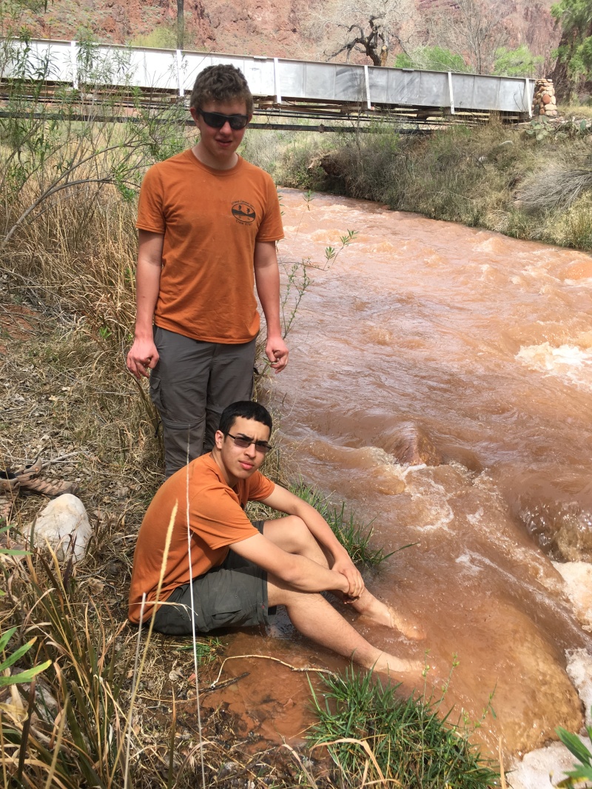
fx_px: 661
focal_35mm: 29
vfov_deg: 61.6
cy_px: 394
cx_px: 296
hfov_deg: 48.2
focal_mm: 4.15
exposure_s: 1/527
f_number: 2.2
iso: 25
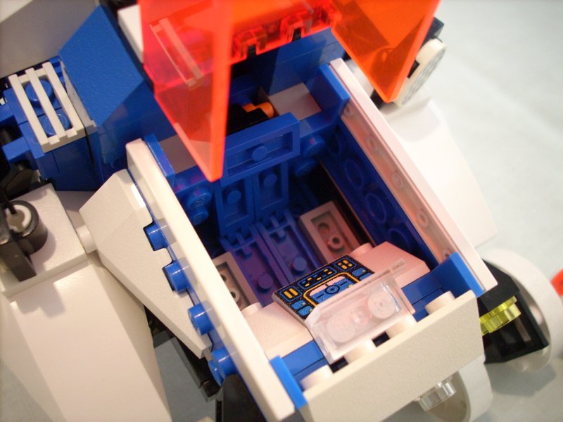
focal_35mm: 37
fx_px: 602
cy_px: 211
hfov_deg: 50.1
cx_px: 282
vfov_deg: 38.7
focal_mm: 6.2
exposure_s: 1/11.8
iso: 200
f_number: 2.8
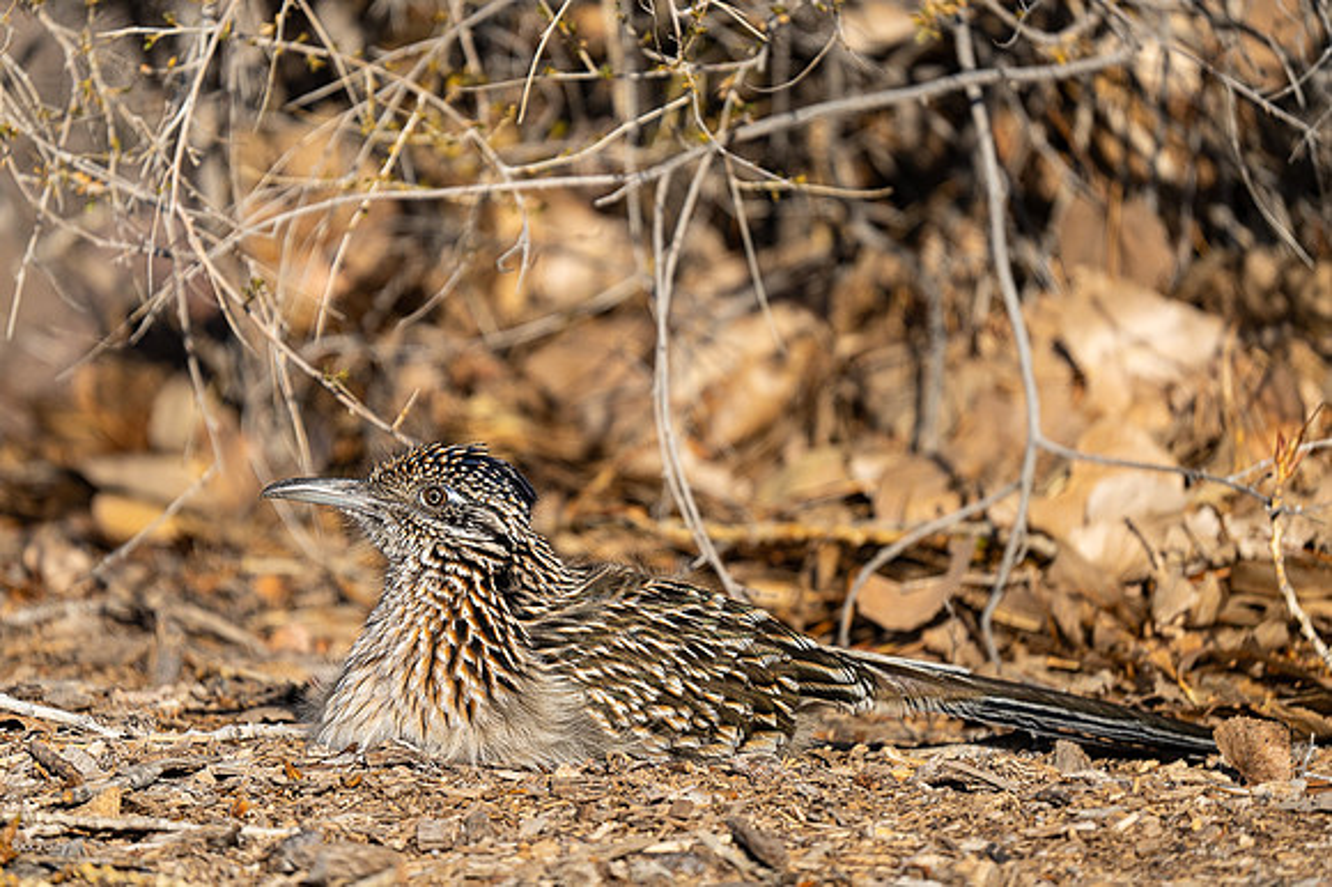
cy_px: 412
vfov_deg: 2.1
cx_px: 618
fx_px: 23771
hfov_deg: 3.2
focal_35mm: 643
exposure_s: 1/2000
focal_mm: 600
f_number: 6.3
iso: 400
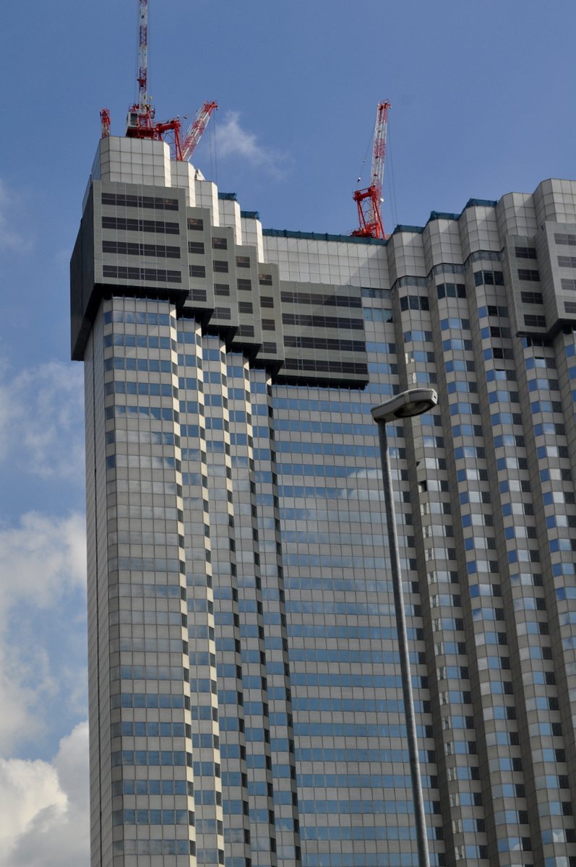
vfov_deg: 28.1
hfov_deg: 18.9
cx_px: 288
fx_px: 1732
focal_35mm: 72
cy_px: 434
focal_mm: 48
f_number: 10
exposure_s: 1/400
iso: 200
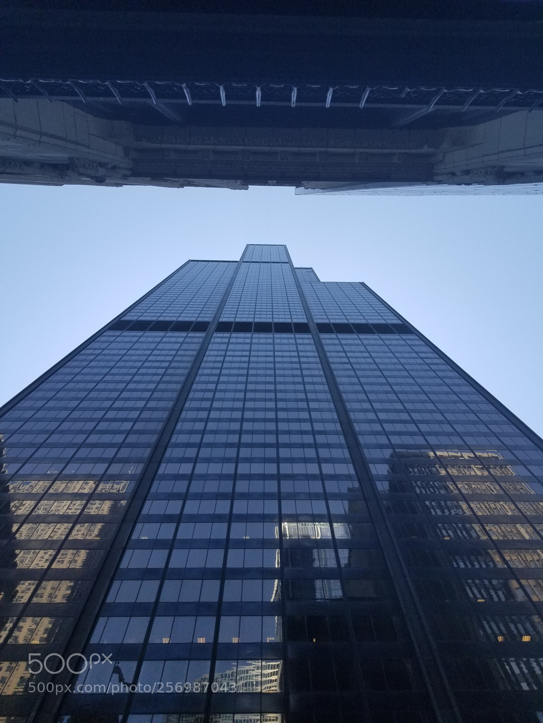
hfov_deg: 53.1
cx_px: 272
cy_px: 362
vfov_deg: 67.3
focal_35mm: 26
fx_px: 544
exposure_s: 1/1468
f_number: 1.7
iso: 50
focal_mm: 4.25
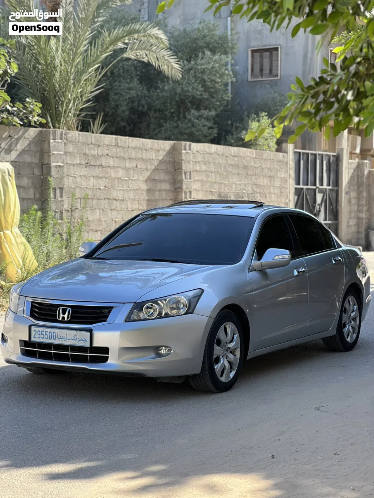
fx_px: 1109
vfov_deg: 25.3
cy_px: 249
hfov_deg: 19.1
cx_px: 187
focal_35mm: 77
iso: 25
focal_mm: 9
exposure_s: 1/155
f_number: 2.8
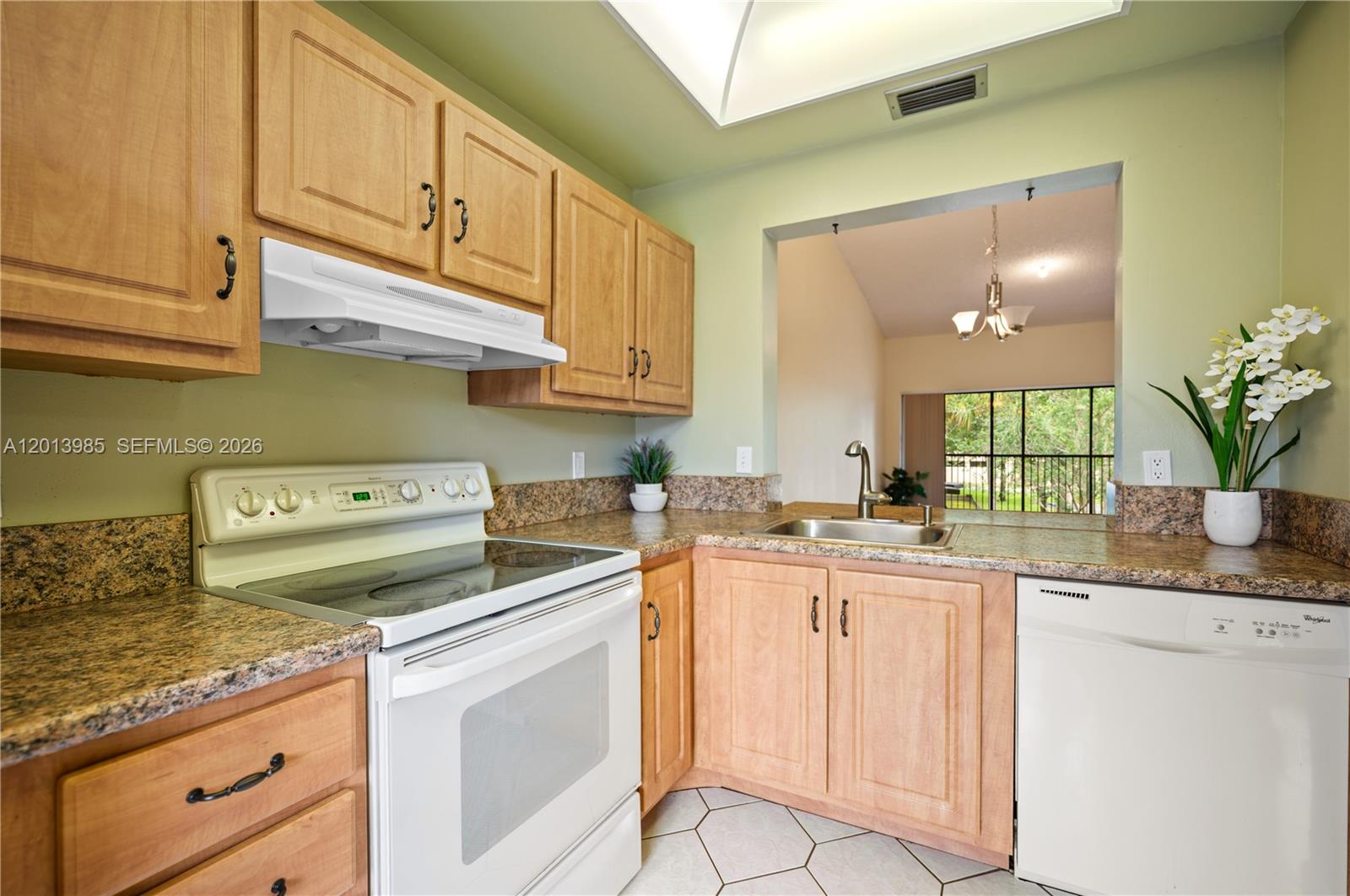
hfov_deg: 98.6
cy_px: 448
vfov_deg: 75.4
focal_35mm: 16
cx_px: 675
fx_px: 581
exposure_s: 1/25
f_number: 2.8
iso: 200
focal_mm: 15.5
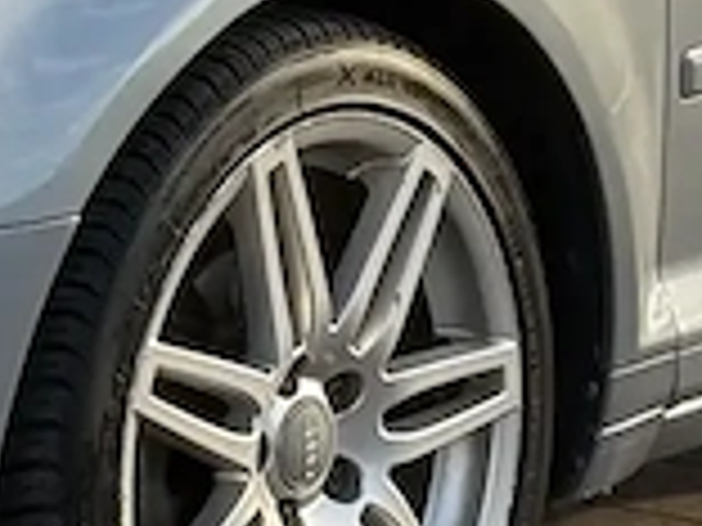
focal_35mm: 308
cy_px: -409
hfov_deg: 6.4
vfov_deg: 4.8
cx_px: 72
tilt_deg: -5.2
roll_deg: -1.4
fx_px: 6246
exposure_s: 1/687
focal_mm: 6.76
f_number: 1.78
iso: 64
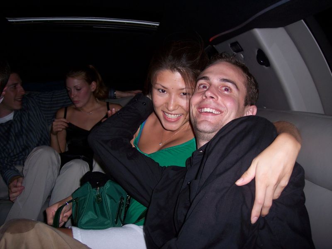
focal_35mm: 39
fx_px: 374
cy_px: 124
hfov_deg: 47.9
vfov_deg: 36.8
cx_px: 166
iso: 100
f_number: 2.8
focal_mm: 8
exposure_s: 1/60
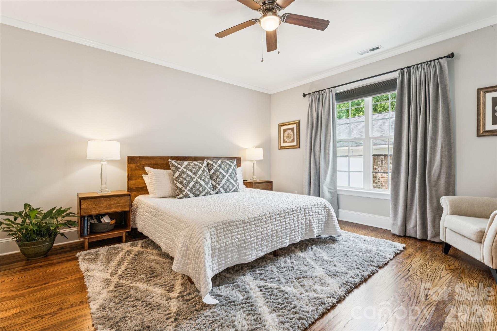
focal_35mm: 16
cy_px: 166
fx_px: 228
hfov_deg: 95.0
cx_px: 248
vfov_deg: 72.0
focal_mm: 16.5
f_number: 13
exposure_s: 1/4
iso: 200
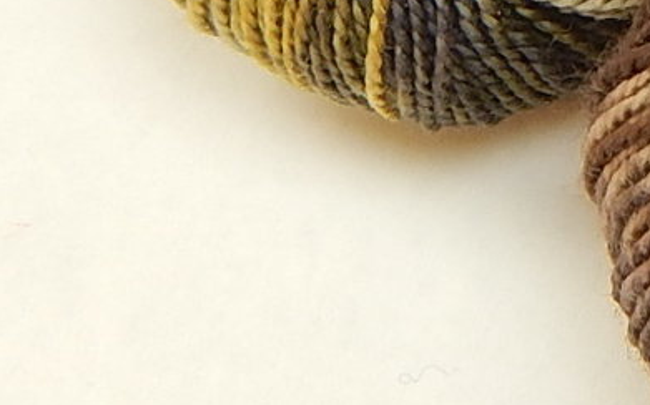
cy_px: -516
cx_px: 1137
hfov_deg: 10.1
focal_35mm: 198
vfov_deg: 6.4
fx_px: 3506
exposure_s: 1/15
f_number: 3.4
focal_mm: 6.8
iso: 125
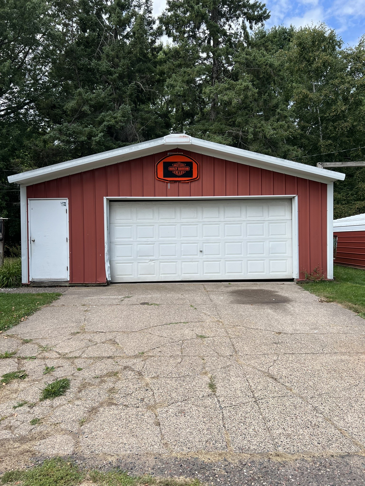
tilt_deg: -0.5
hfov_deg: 53.1
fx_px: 366
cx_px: 182
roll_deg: +0.8
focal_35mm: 26
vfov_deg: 67.3
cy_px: 243
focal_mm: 5.7
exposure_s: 1/1838
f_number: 1.5
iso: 50
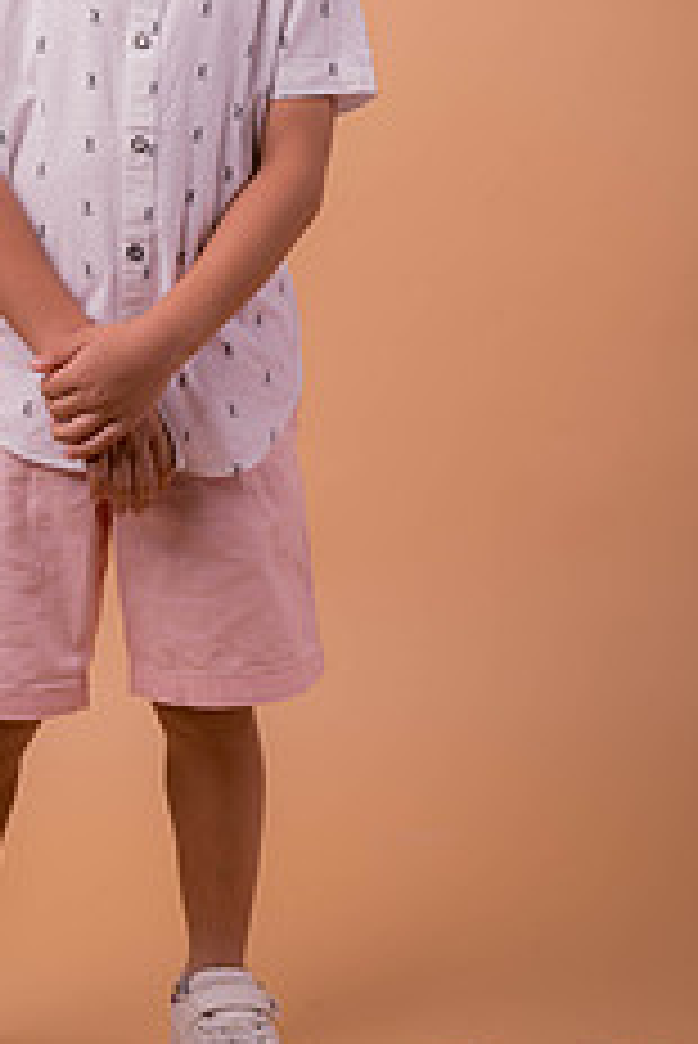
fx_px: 2817
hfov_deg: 14.1
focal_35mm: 97
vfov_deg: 20.9
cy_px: 279
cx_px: 171
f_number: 8
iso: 80
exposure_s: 1/160
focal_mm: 50
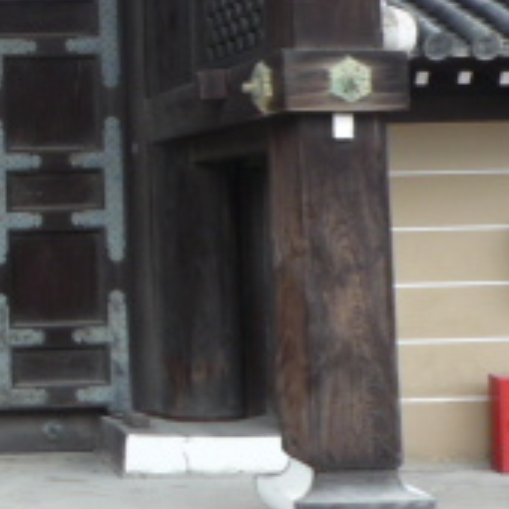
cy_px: 117
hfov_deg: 19.3
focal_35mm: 83
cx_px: -147
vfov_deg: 20.7
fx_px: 1381
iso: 100
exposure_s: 1/100
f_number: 2.8
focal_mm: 4.4
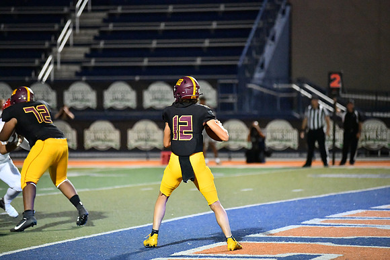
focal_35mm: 200
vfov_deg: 6.9
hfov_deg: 10.3
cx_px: 195
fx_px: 2167
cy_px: 130
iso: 18000
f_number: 2.8
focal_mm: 200
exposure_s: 1/3200
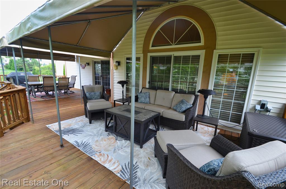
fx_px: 119
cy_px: 94
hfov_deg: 100.5
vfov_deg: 77.1
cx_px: 143
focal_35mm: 15
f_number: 5.6
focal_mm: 10
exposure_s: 1/125
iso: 320
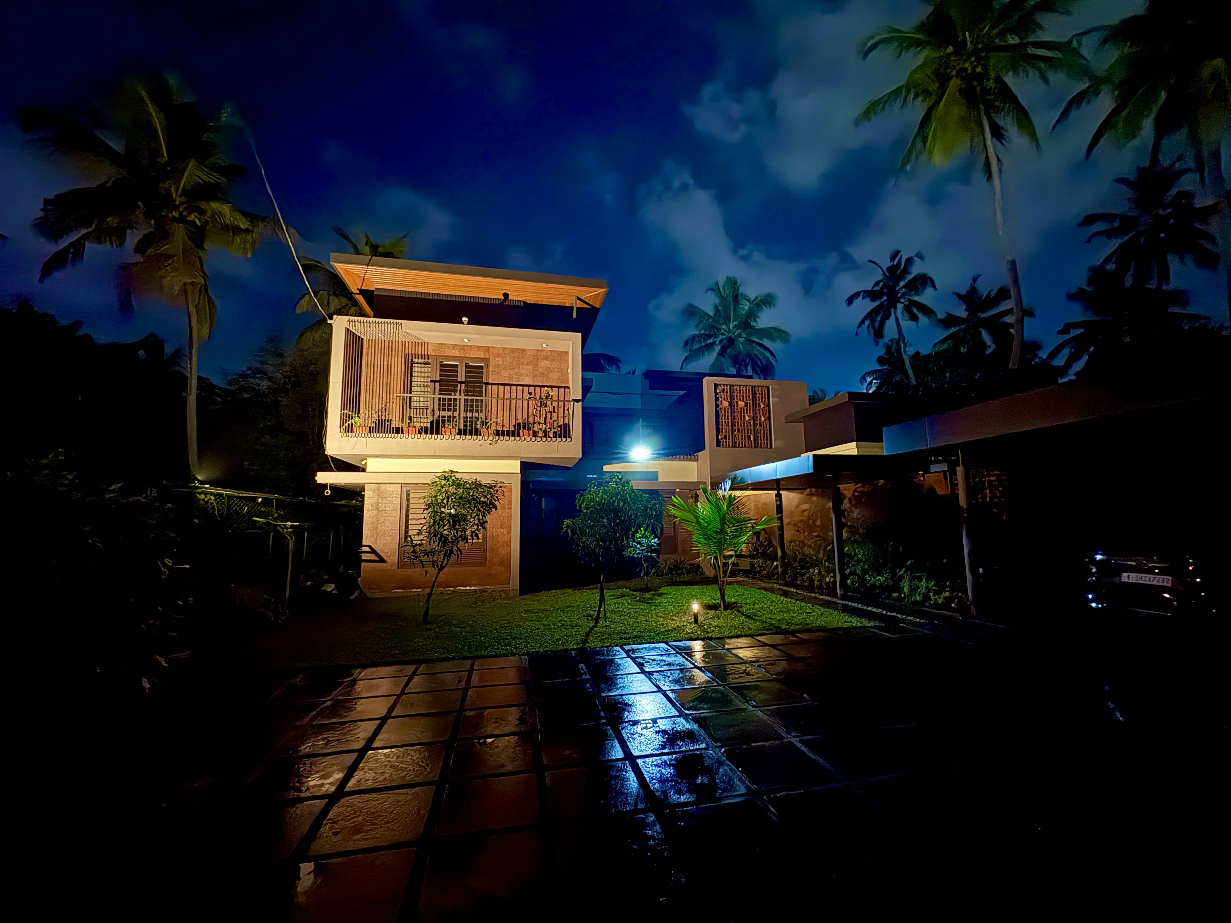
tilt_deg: +6.5
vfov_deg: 85.7
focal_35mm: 14
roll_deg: +0.5
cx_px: 616
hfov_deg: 102.1
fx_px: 498
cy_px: 462
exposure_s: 1/8
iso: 4000
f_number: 2.2
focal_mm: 2.22
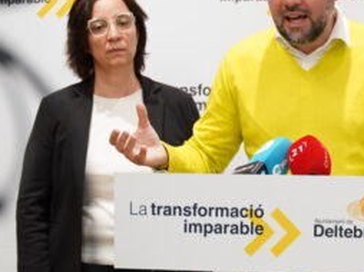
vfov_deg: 9.2
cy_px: 130
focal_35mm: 160
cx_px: 267
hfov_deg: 12.3
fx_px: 1684
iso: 800
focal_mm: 55.1
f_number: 2.8
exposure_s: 1/200
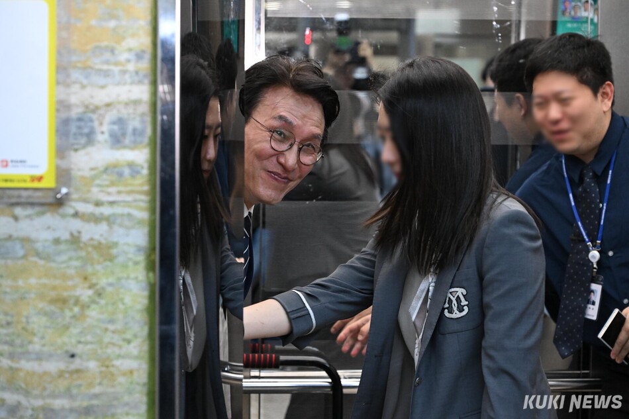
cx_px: 314
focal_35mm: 98
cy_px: 210
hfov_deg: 20.8
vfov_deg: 14.0
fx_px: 1712
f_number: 5.6
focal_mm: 98
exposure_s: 1/400
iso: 6400
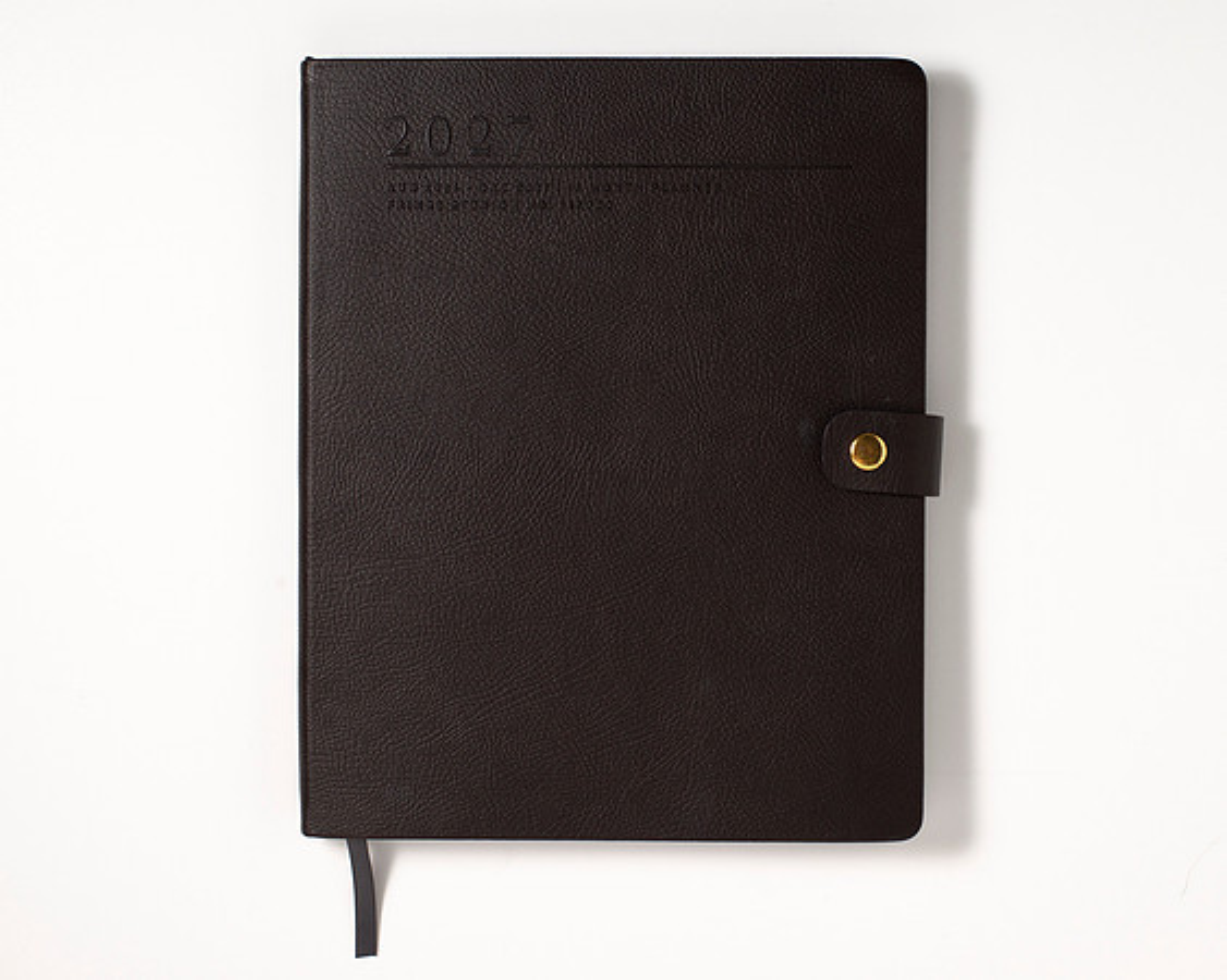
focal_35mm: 67
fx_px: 2440
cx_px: 677
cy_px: 496
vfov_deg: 22.7
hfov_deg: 28.2
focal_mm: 50
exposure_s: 1/200
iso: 200
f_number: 9
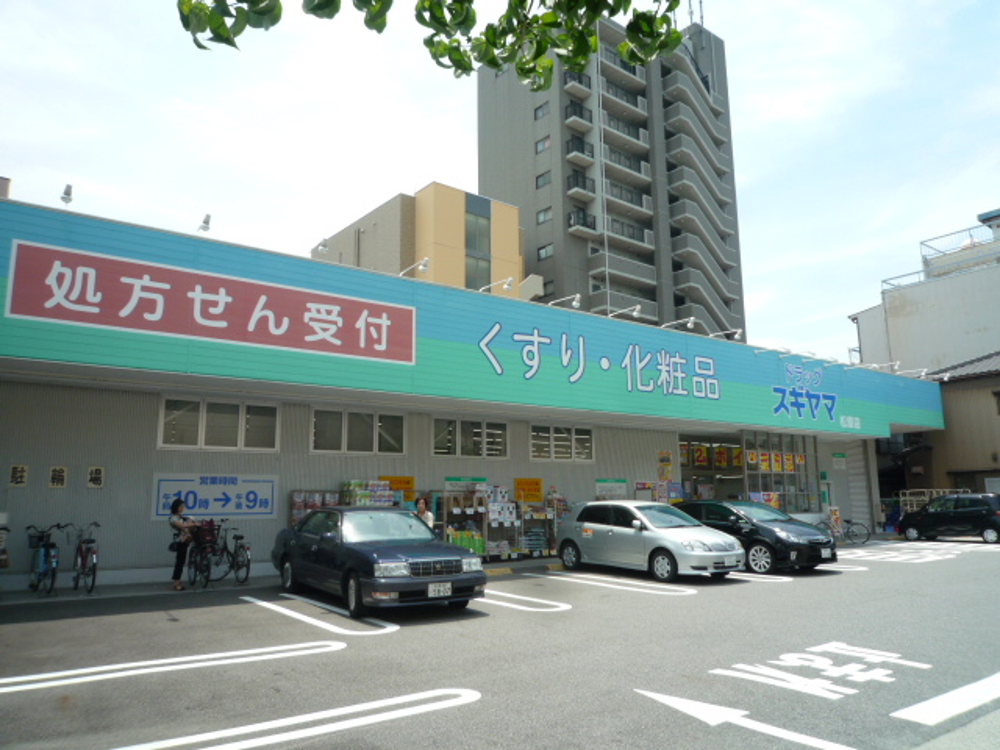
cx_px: 500
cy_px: 375
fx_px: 722
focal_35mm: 25
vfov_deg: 54.9
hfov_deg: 69.4
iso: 100
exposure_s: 1/500
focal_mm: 4.4
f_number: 4
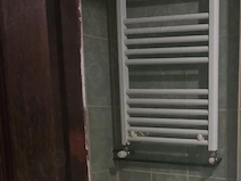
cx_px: 234
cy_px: 214
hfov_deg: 28.2
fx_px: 453
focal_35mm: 65
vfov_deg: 21.1
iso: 1250
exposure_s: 1/100
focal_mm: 6.3
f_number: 1.7
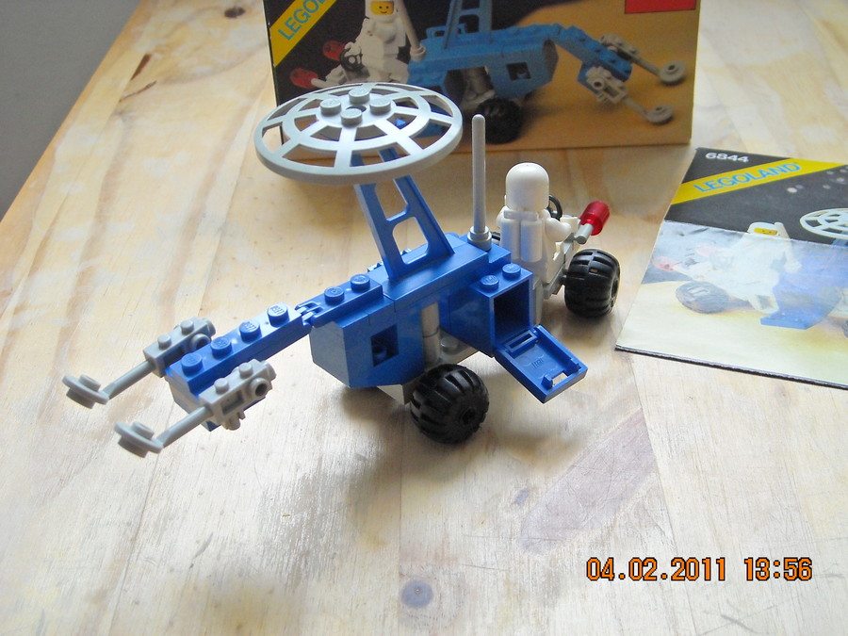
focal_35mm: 49
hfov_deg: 38.9
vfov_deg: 29.7
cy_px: 318
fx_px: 1200
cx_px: 424
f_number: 3.2
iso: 168
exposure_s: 1/60
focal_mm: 7.92
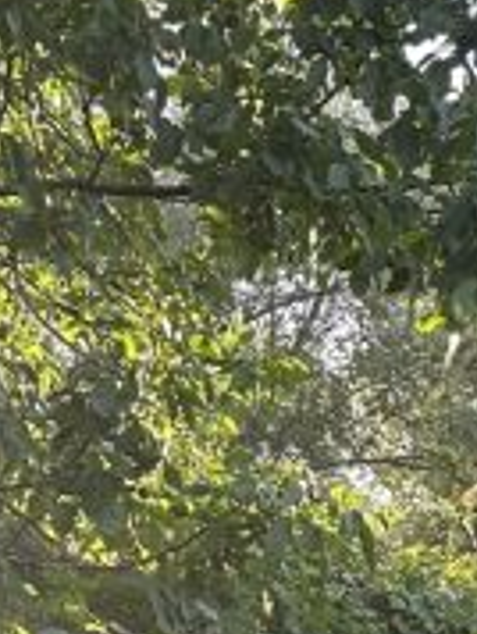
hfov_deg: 14.7
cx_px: 278
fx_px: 1851
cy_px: 730
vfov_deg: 18.5
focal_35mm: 101
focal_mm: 2.69
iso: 25
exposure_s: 1/121
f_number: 1.9
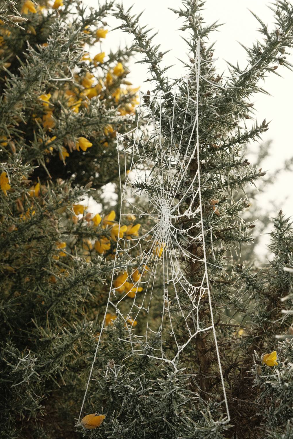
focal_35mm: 77
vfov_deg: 26.3
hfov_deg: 17.7
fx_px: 940
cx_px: 148
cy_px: 223
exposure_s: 1/320
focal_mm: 48.5
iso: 640
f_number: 8
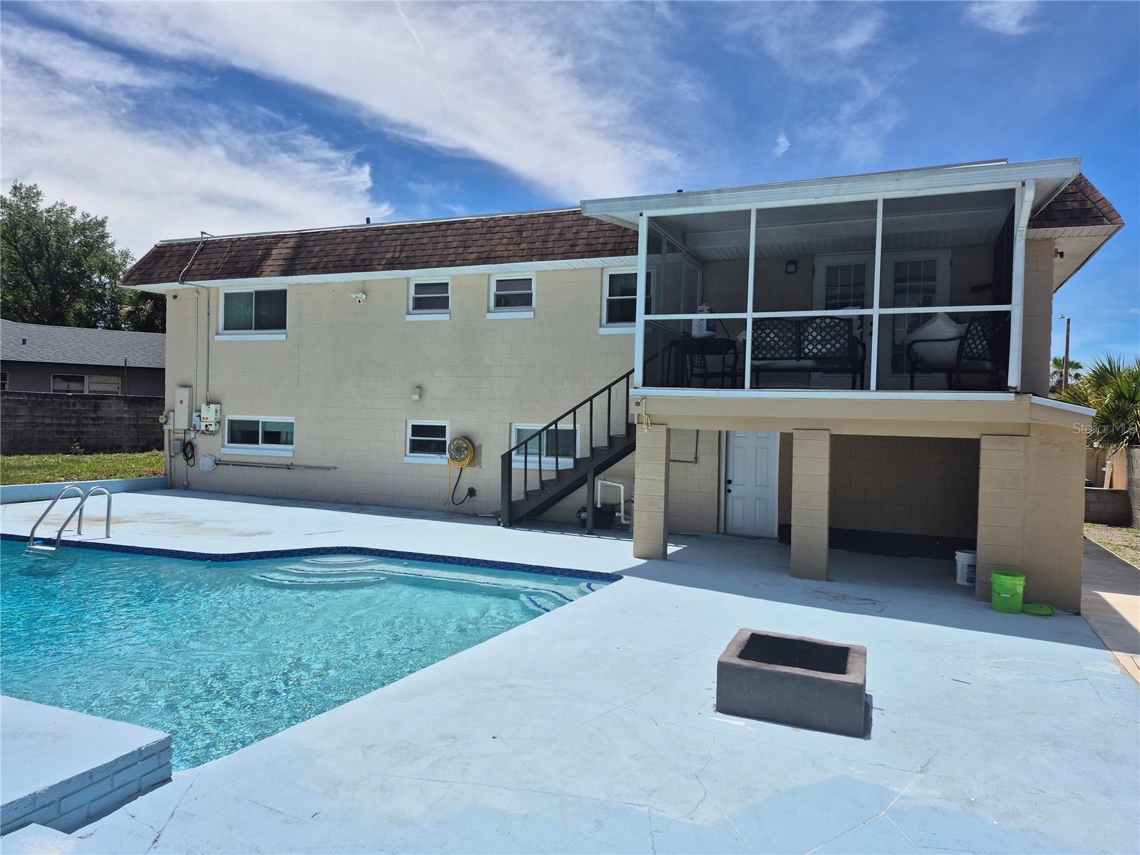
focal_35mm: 23
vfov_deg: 58.9
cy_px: 428
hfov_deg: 73.9
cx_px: 570
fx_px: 757
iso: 25
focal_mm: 5.4
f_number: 1.8
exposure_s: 1/2952
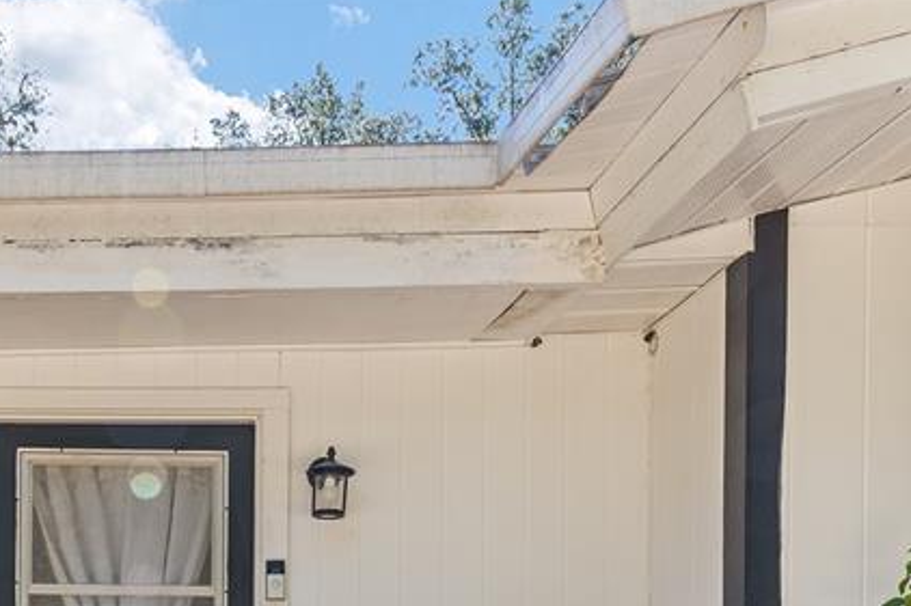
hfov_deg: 50.5
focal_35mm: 34
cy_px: 725
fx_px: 860
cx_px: 119
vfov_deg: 32.3
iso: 250
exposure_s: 1/100
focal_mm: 14
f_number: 8
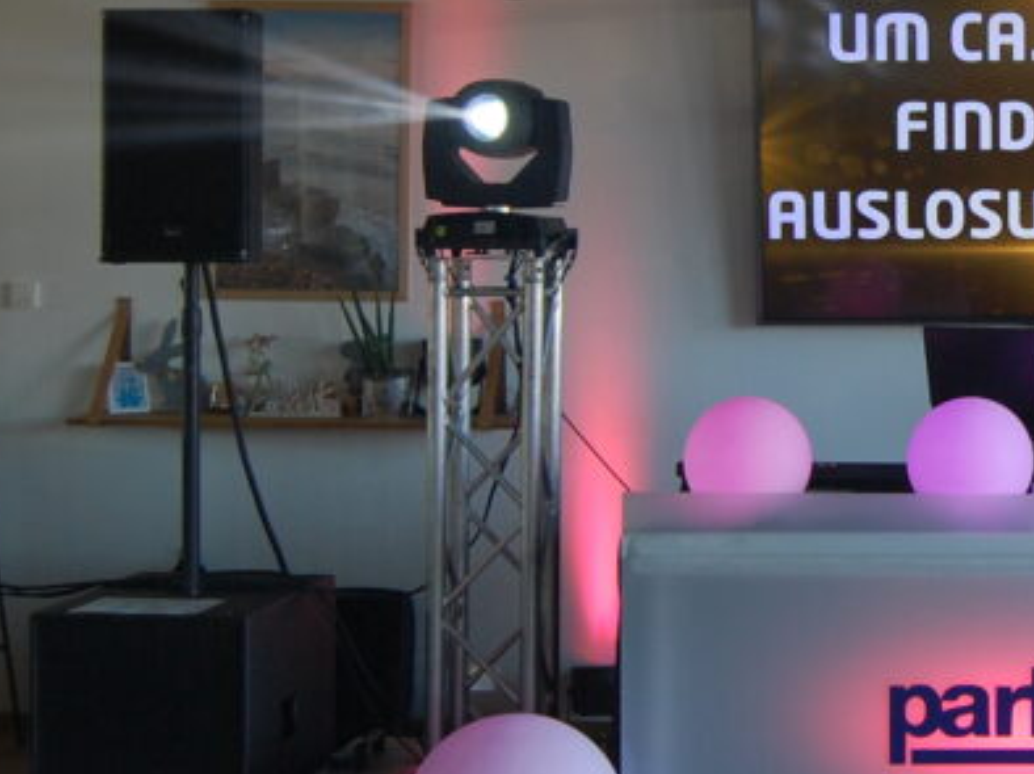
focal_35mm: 71
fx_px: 2127
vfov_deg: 20.5
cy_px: 219
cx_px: 1050
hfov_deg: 25.8
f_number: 4.5
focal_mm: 19
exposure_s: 1/80
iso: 400
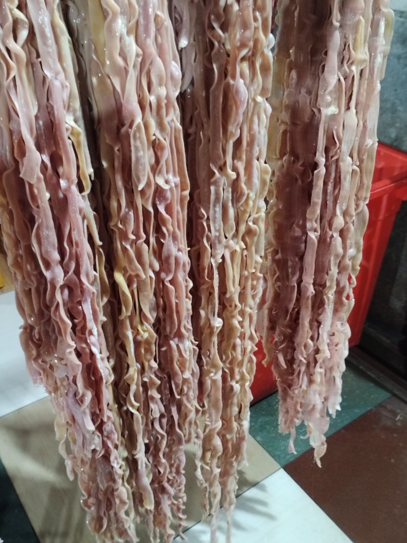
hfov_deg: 40.7
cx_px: 204
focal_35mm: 35
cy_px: 272
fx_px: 549
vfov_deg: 52.6
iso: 1392
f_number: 1.8
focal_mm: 4.26
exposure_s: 1/25
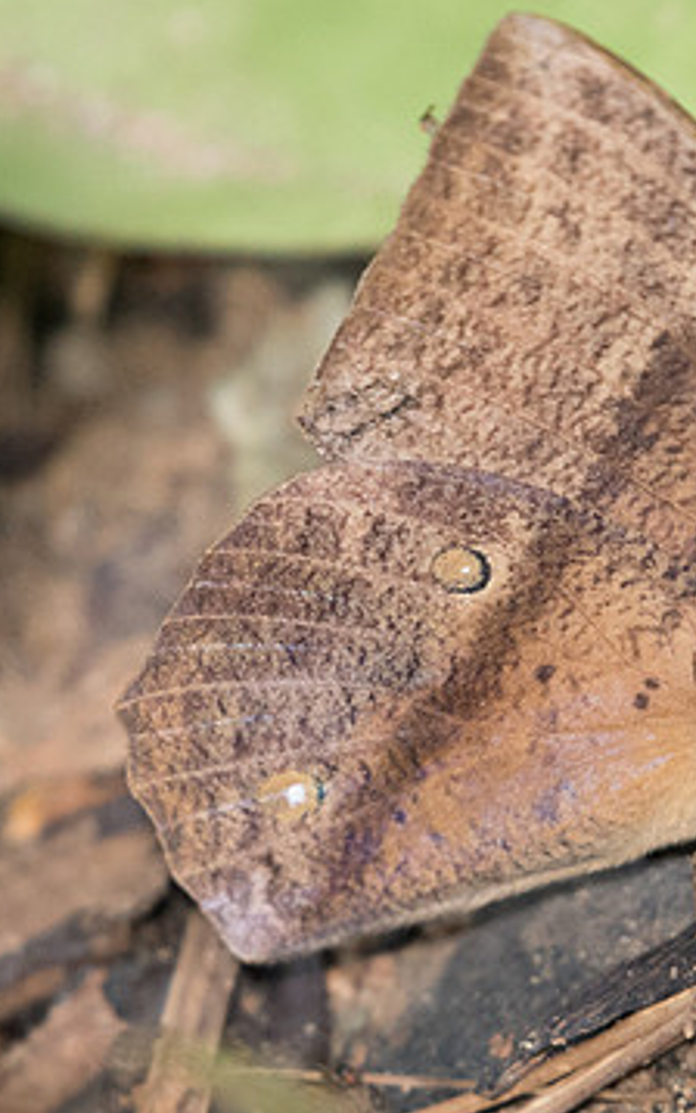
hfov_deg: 0.9
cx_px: 531
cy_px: 519
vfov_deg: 1.4
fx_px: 45700
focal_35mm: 1507
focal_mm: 400
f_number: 6.3
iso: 1600
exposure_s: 1/250
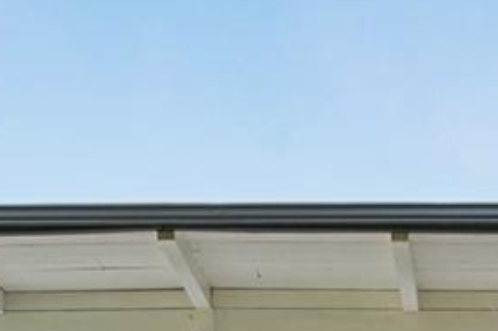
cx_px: 489
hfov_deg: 19.3
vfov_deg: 11.5
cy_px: 737
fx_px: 1423
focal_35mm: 103
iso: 64
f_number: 10
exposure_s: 1/20
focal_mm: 18
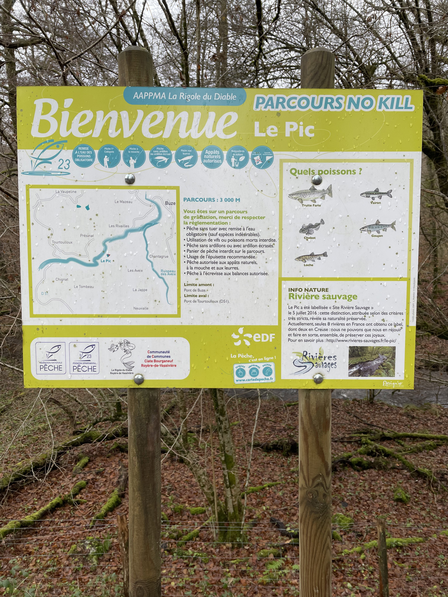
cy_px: 298
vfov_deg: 67.3
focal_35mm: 26
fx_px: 449
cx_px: 224
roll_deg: +1.7
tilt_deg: -6.7
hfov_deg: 53.1
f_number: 1.6
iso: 32
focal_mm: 4.2
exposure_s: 1/208
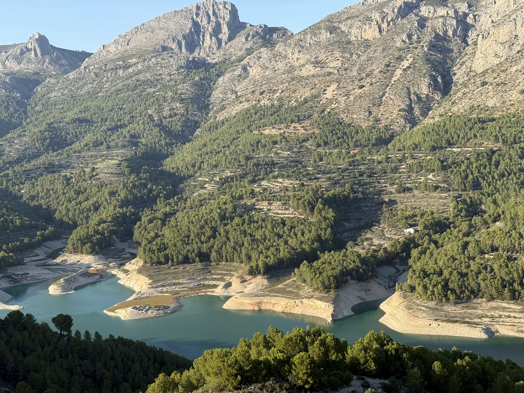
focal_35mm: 48
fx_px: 727
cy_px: 196
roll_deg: +2.5
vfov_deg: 30.3
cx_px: 262
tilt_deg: -5.9
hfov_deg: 39.7
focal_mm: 6.76
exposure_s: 1/1575
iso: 64
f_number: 1.78
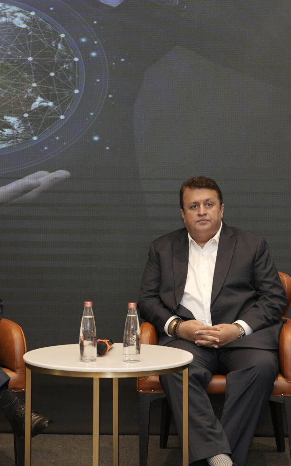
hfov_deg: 14.2
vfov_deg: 22.5
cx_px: 186
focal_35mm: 92
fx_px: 1168
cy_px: 188
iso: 640
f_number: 2.8
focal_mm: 35
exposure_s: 1/200
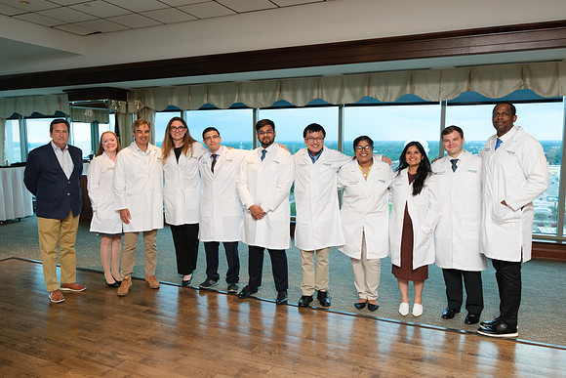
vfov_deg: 46.1
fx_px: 443
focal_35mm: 28
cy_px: 189
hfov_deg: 65.1
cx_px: 284
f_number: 2.8
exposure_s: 1/250
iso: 640
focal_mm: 17
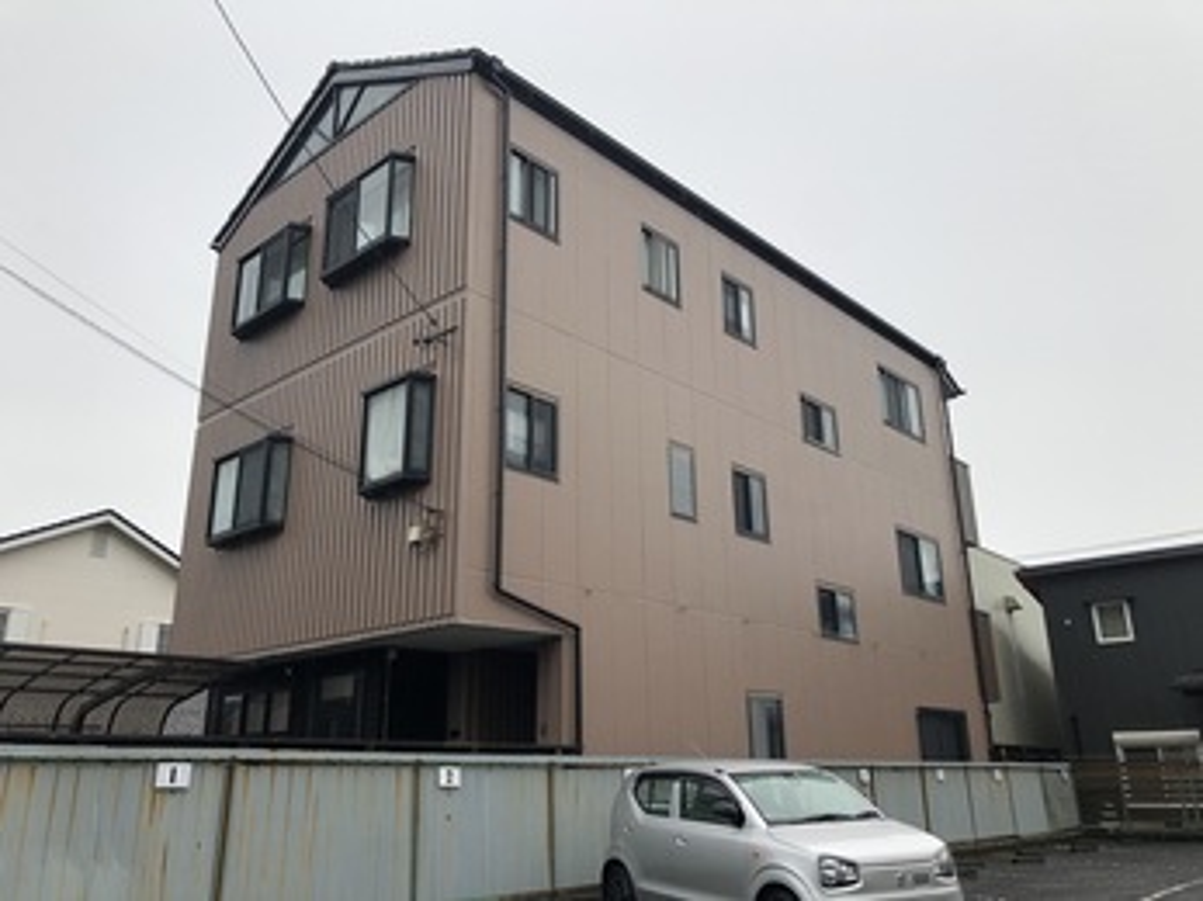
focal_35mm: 28
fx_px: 973
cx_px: 602
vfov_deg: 49.7
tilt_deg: +18.2
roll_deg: +0.5
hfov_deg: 63.5
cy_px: 450
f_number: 1.8
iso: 20
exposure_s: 1/205
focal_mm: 4
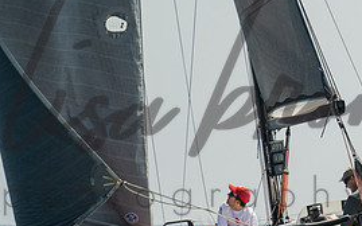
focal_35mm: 655
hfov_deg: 3.2
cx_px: 413
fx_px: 6461
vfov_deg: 2.0
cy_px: 217
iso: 320
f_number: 6.3
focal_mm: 200
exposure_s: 1/640
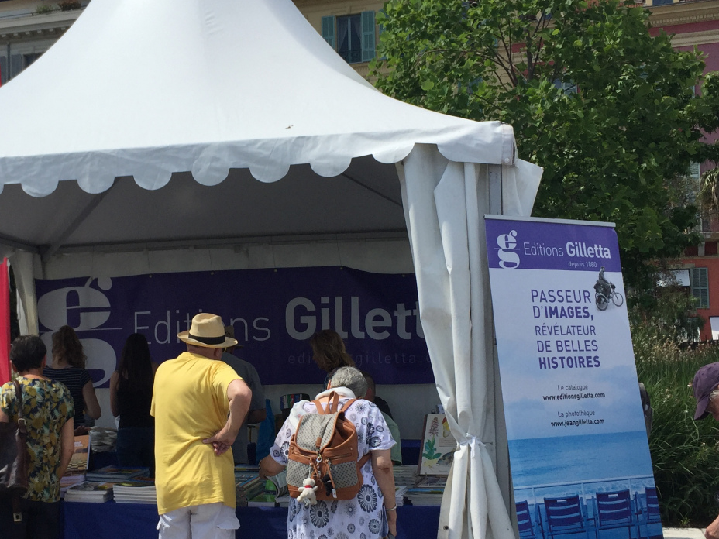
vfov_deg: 29.1
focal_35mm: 50
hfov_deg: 37.7
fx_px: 1039
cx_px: 229
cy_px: 307
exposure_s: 1/3597
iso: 32
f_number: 2.2
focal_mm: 4.15
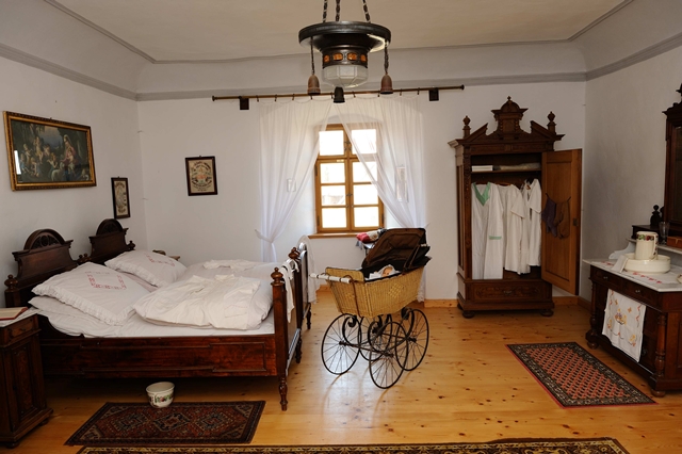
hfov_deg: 67.4
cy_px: 227
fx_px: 511
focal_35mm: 27
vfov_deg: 47.9
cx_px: 341
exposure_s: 1/25
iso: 220
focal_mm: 27
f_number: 5
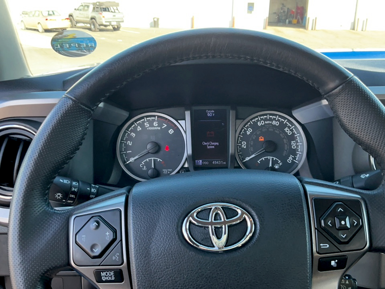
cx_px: 192
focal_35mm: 30
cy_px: 144
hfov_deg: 60.0
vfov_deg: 46.8
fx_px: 334
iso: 64
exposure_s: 1/120
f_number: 1.8
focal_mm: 3
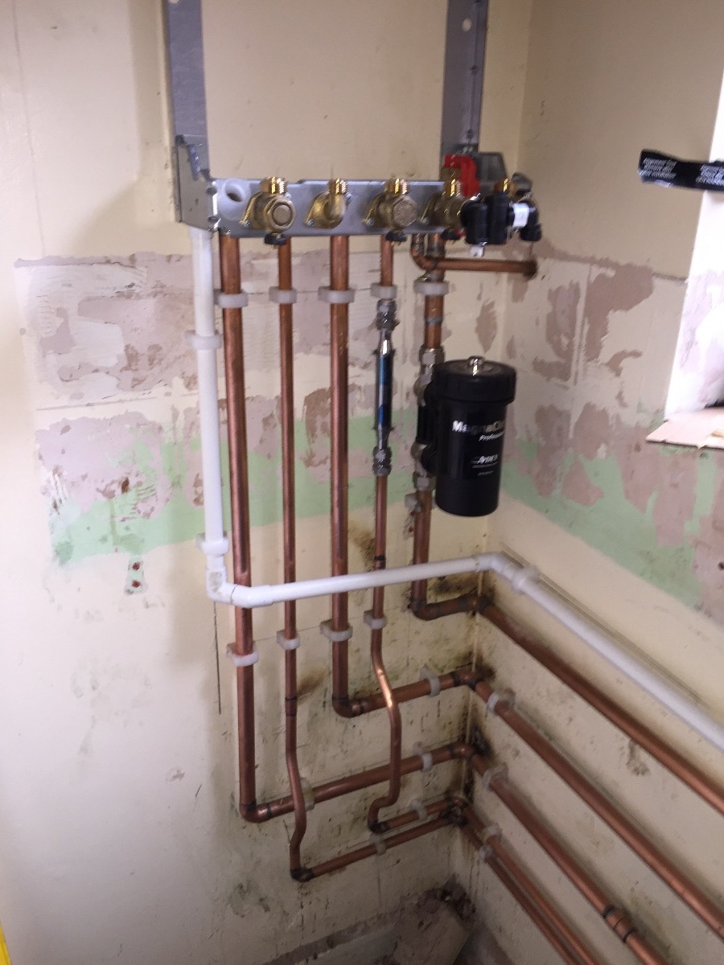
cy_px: 482
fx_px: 809
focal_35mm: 29
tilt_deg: -21.2
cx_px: 362
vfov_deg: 61.7
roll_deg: -0.2
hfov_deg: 48.2
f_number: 2.2
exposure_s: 1/30
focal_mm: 4.15
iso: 64
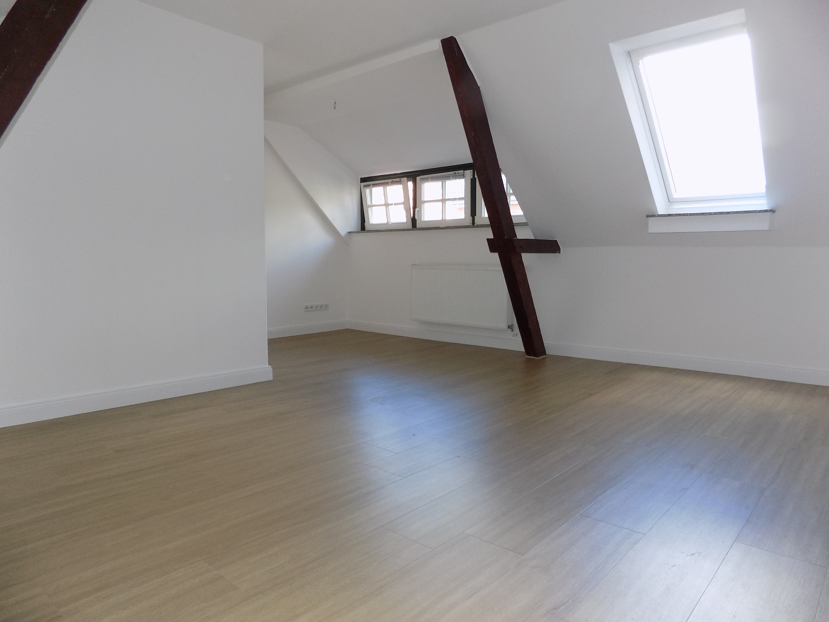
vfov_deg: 58.9
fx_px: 551
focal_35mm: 23
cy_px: 311
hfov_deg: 73.9
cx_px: 414
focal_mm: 4
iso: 140
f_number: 3.1
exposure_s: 1/30
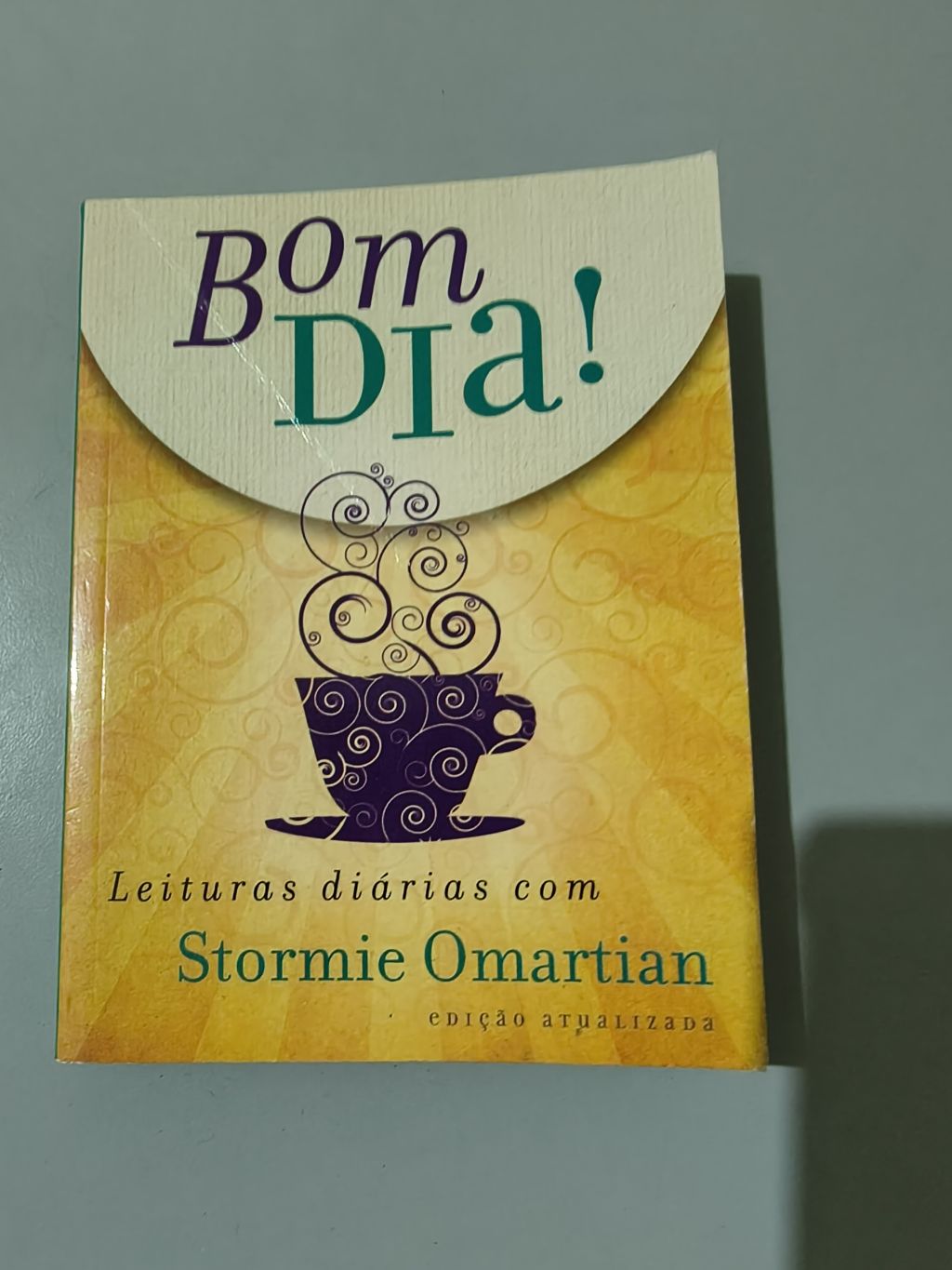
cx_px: 476
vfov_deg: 71.6
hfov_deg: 56.8
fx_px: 880
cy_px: 635
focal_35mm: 24
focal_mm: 1.83
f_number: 2
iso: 2939
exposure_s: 1/17.1
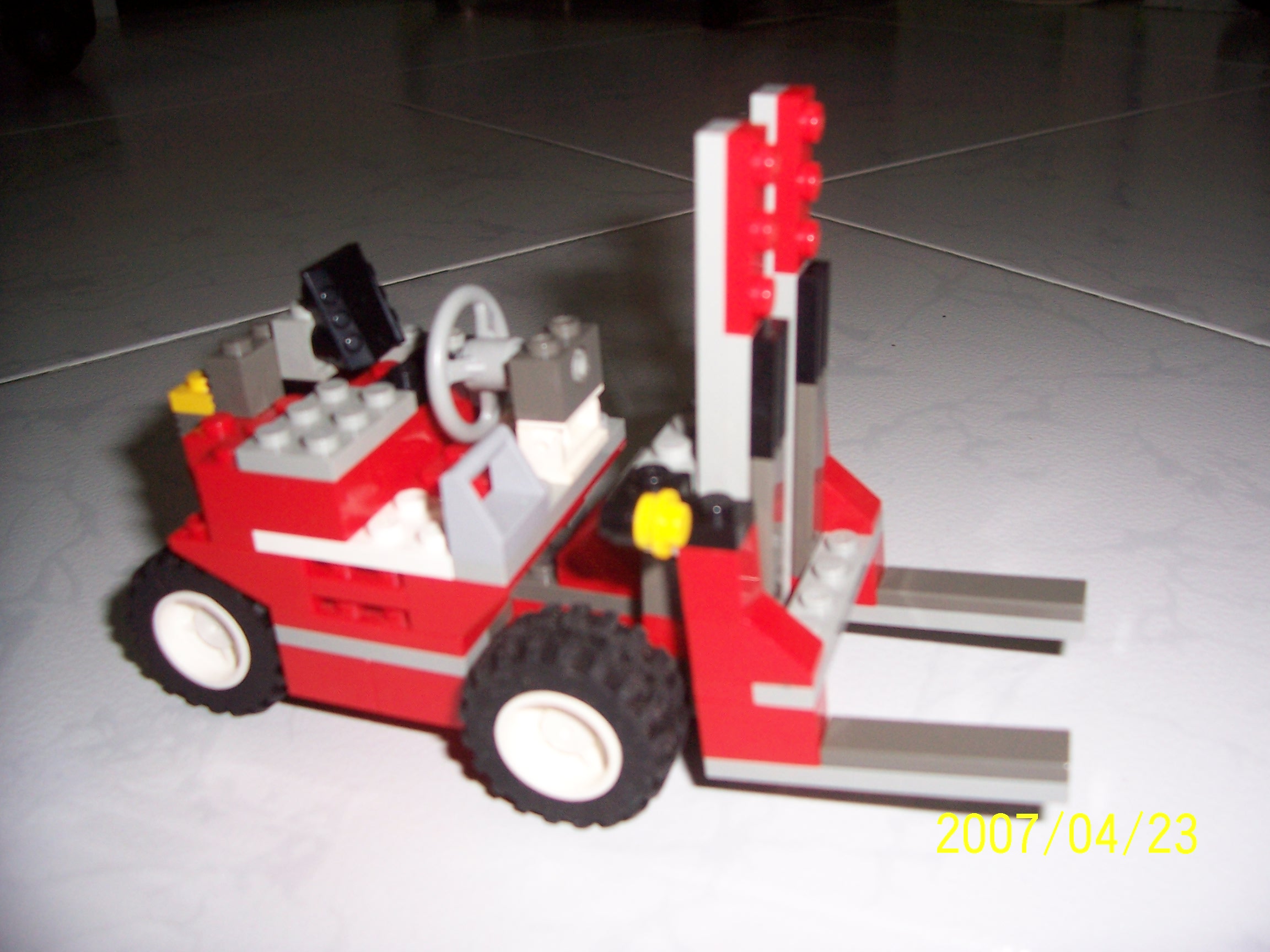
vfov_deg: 41.8
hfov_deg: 54.0
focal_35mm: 34
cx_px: 635
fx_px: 1247
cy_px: 476
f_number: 2.7
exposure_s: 1/60
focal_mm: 5.6
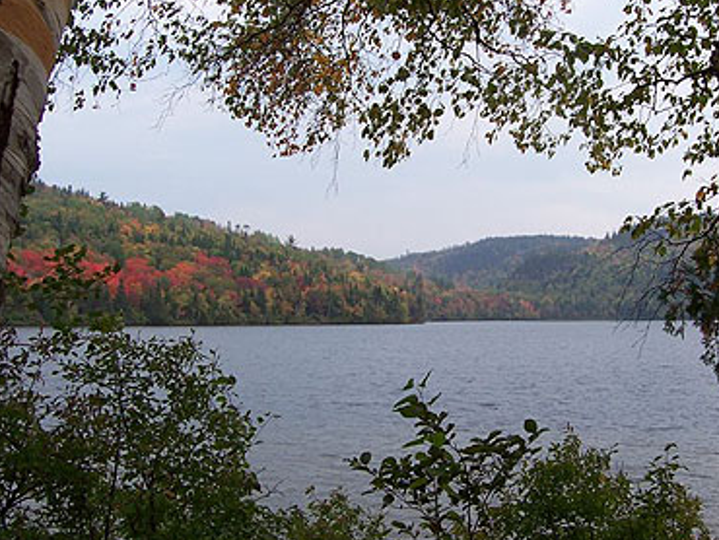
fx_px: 935
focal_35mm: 45
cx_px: 433
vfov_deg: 32.2
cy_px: 241
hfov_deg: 41.8
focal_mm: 5.6
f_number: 5.6
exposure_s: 1/250
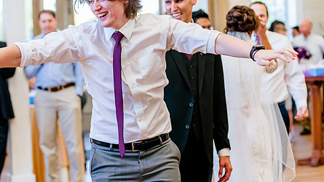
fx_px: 910
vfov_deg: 11.4
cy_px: 51
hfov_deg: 20.2
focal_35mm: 106
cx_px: 143
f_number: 2.8
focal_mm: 70
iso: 2500
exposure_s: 1/640
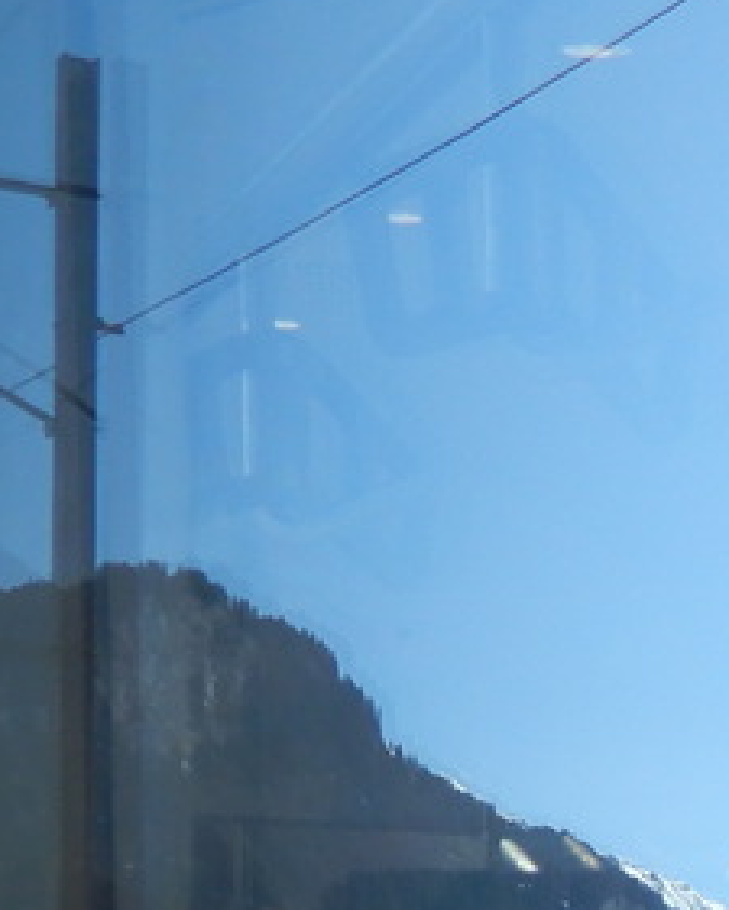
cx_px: 1626
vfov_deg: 10.9
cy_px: 1483
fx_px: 4555
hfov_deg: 8.5
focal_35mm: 169
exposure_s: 1/400
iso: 80
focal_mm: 6.8
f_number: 4
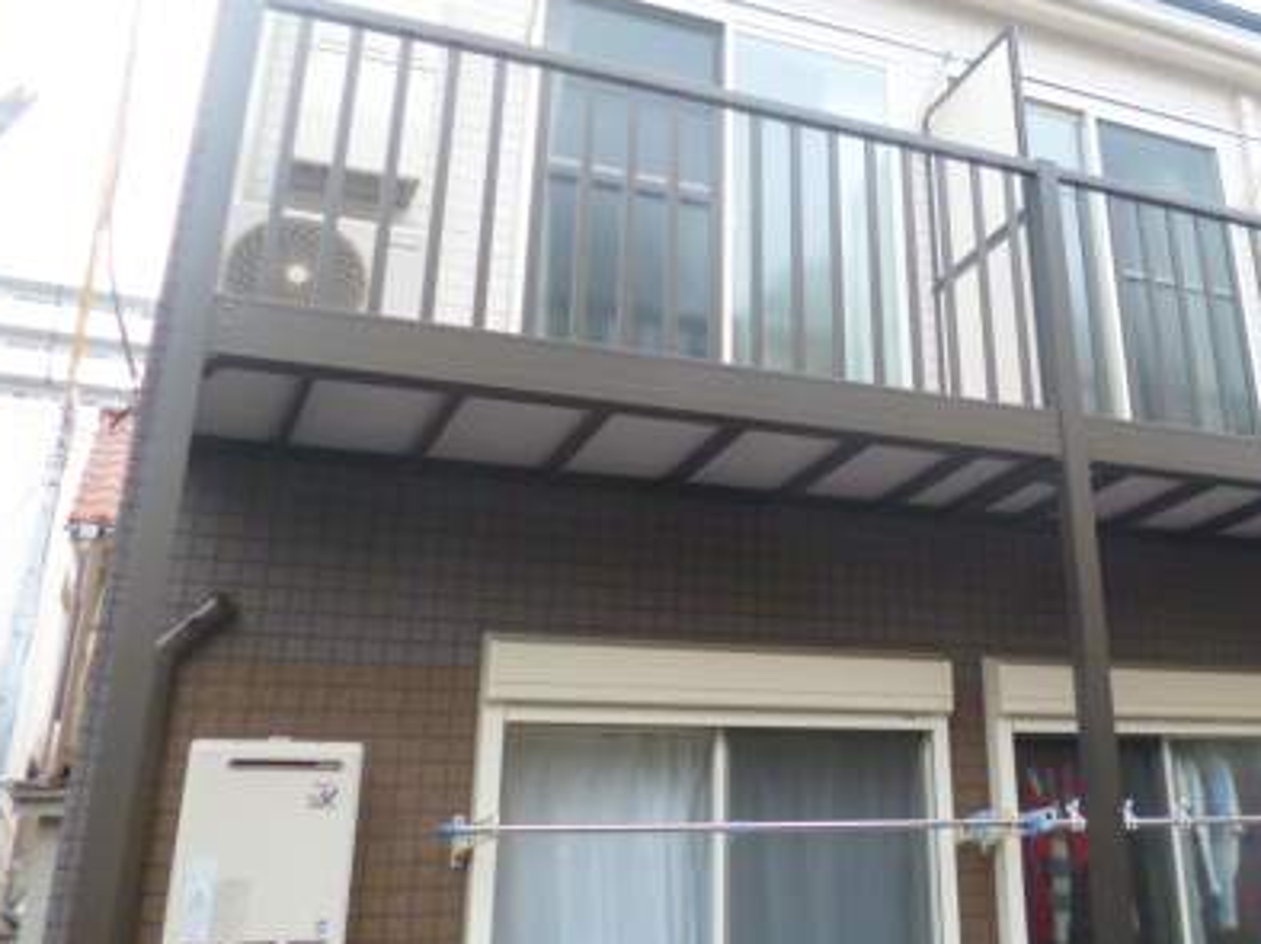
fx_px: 1420
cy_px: 256
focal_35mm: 39
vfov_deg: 36.1
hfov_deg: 45.7
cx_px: 986
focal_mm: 4.3
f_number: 2.5
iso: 250
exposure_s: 1/60
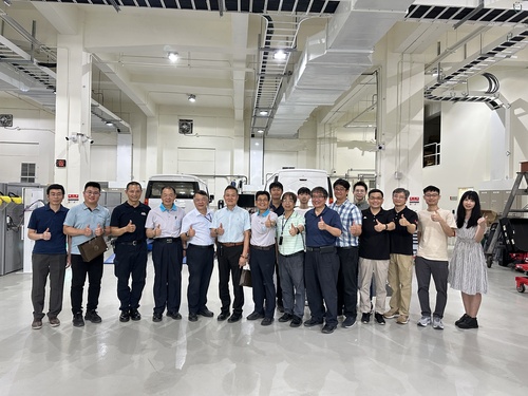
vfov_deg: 56.8
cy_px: 198
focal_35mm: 24
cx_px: 264
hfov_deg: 71.6
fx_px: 366
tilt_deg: +0.3
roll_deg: -0.7
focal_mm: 6.86
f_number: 1.78
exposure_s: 1/60
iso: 320
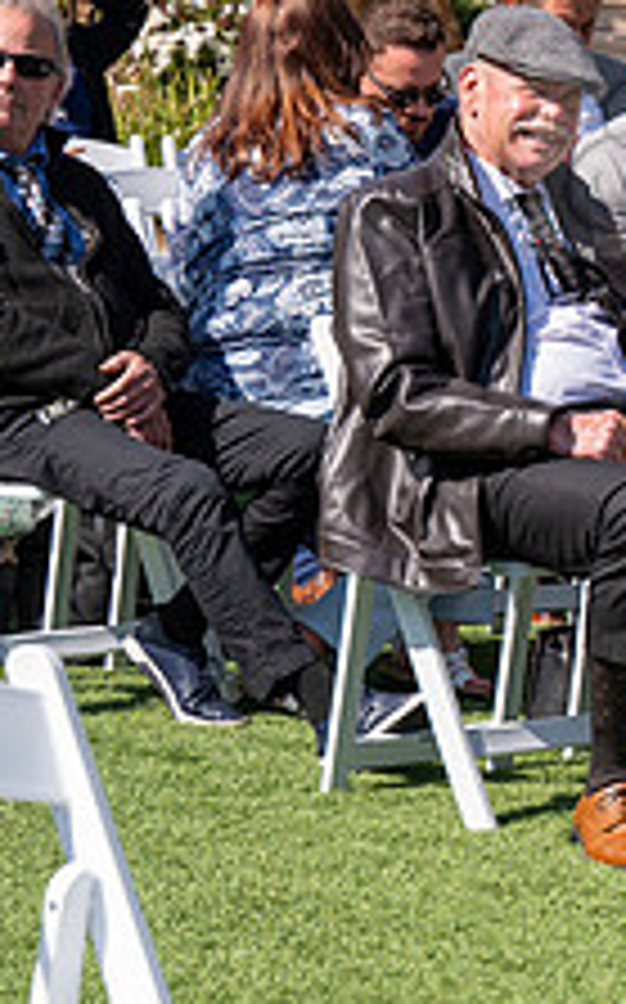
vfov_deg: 11.2
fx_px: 5087
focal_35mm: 186
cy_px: 151
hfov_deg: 6.9
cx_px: 919
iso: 200
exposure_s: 1/1000
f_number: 5.6
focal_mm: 70
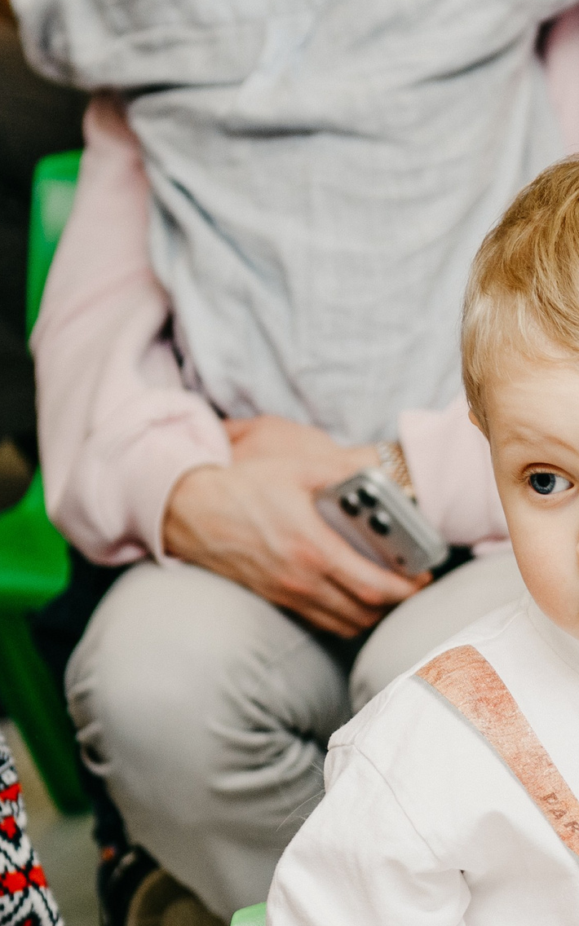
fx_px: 5807
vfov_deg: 9.1
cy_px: 698
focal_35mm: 230
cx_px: 827
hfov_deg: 5.7
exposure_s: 1/160
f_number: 4
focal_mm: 70
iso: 250
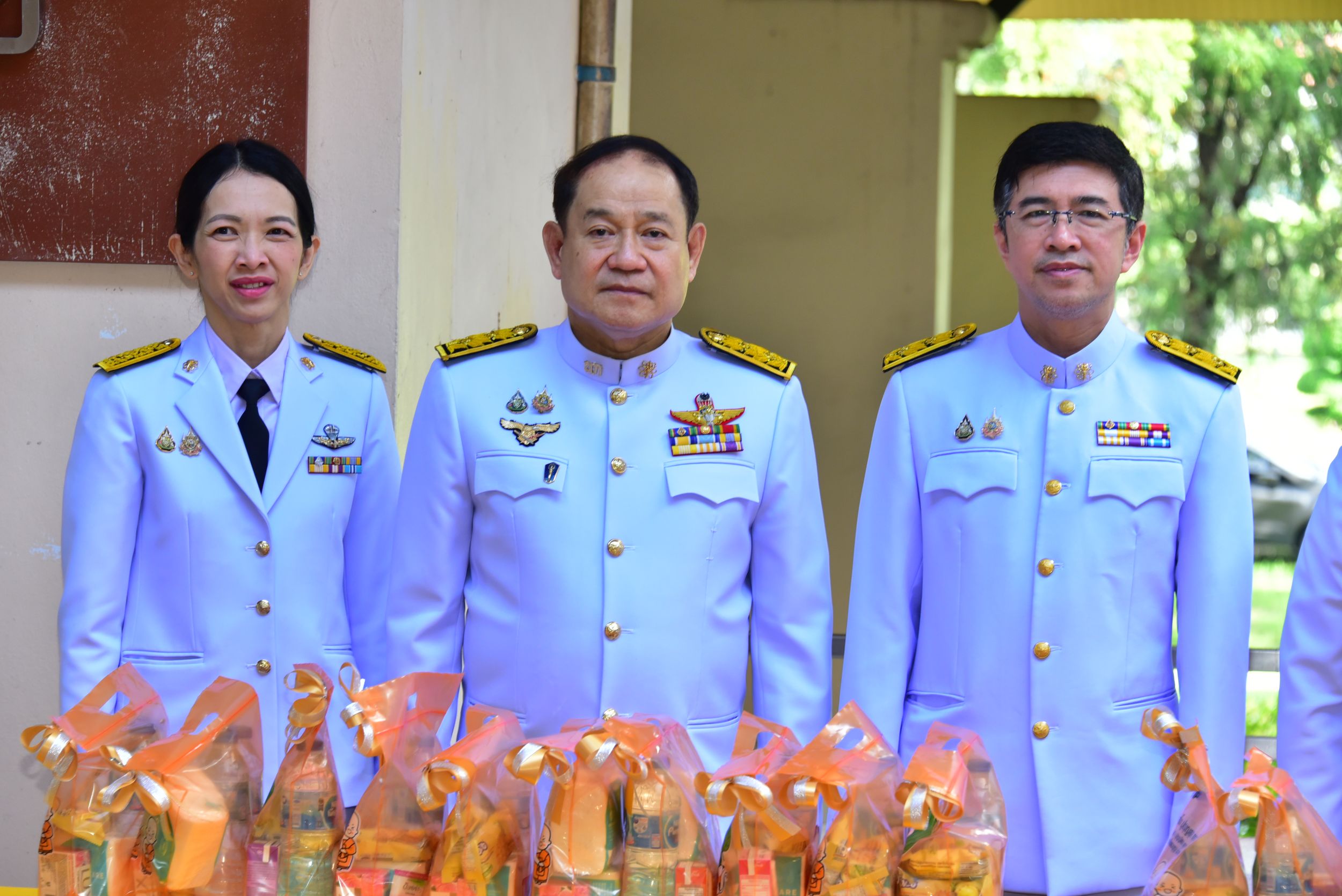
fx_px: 4326
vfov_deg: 11.8
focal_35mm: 116
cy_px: 448
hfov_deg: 17.6
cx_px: 671
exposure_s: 1/160
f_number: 6.3
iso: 1250
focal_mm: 116
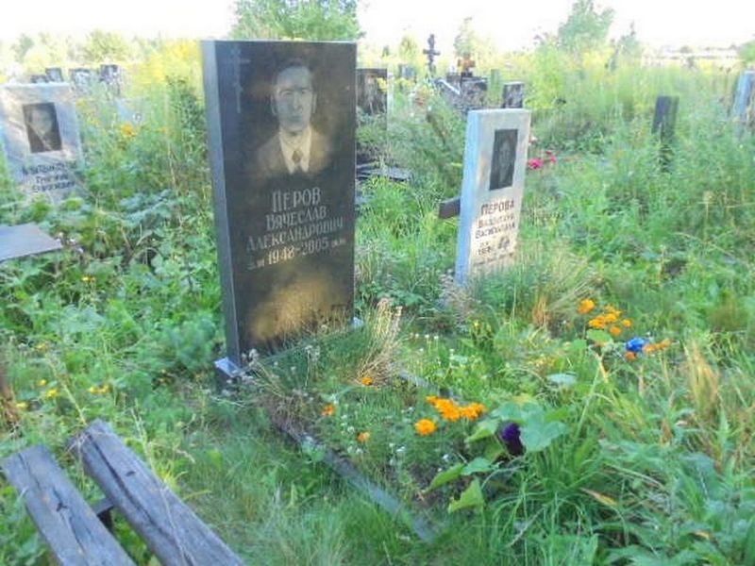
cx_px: 378
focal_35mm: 26
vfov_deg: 53.1
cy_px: 283
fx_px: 567
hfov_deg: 67.3
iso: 500
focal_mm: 4.6
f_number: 3.5
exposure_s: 1/125
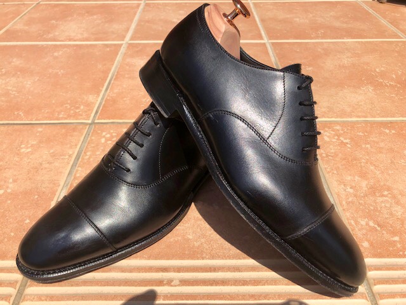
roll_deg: +0.6
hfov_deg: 63.4
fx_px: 328
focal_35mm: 28
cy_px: 152
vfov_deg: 49.7
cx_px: 203
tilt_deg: -37.8
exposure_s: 1/2525
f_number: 1.8
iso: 20
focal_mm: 3.99
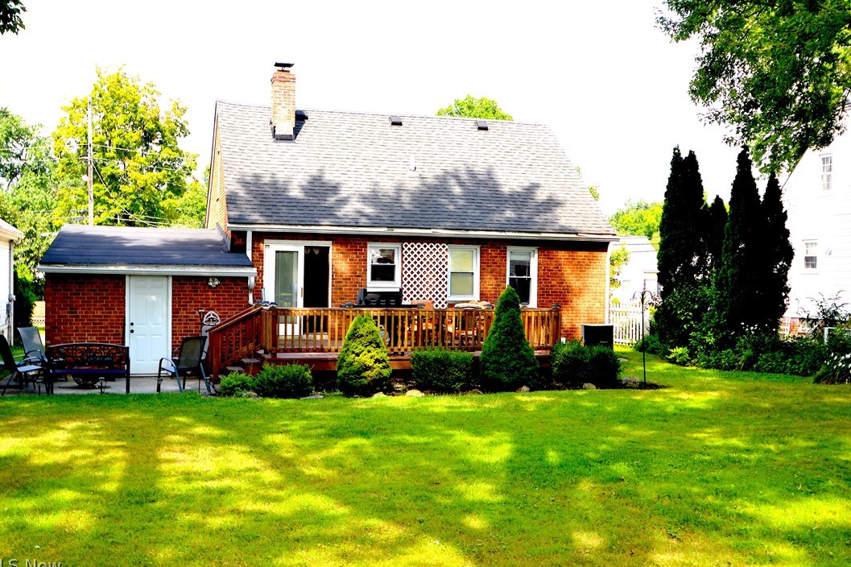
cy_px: 287
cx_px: 417
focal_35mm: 37
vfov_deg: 35.9
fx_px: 874
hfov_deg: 51.9
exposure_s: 1/160
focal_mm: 24
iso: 100
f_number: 6.3
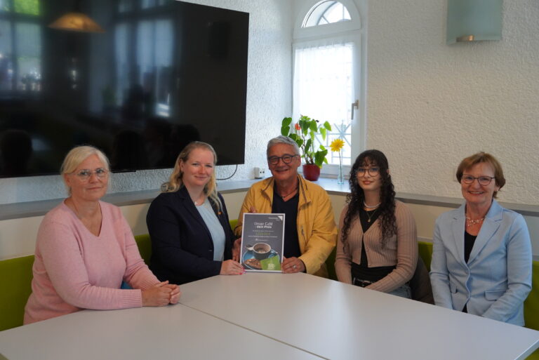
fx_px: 539
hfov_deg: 53.1
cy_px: 180
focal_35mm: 36
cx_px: 270
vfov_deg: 36.9
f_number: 4
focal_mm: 24
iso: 1600
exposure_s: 1/160
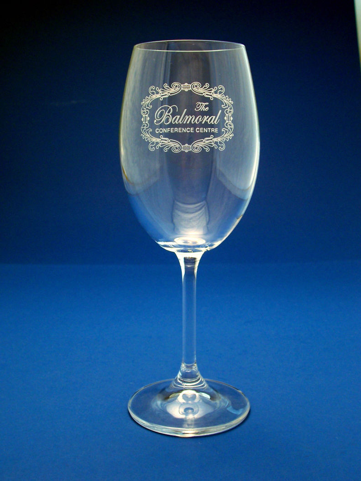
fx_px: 584
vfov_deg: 44.8
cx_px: 180
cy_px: 240
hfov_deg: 34.3
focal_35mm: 42
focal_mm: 7
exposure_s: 1/60
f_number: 3
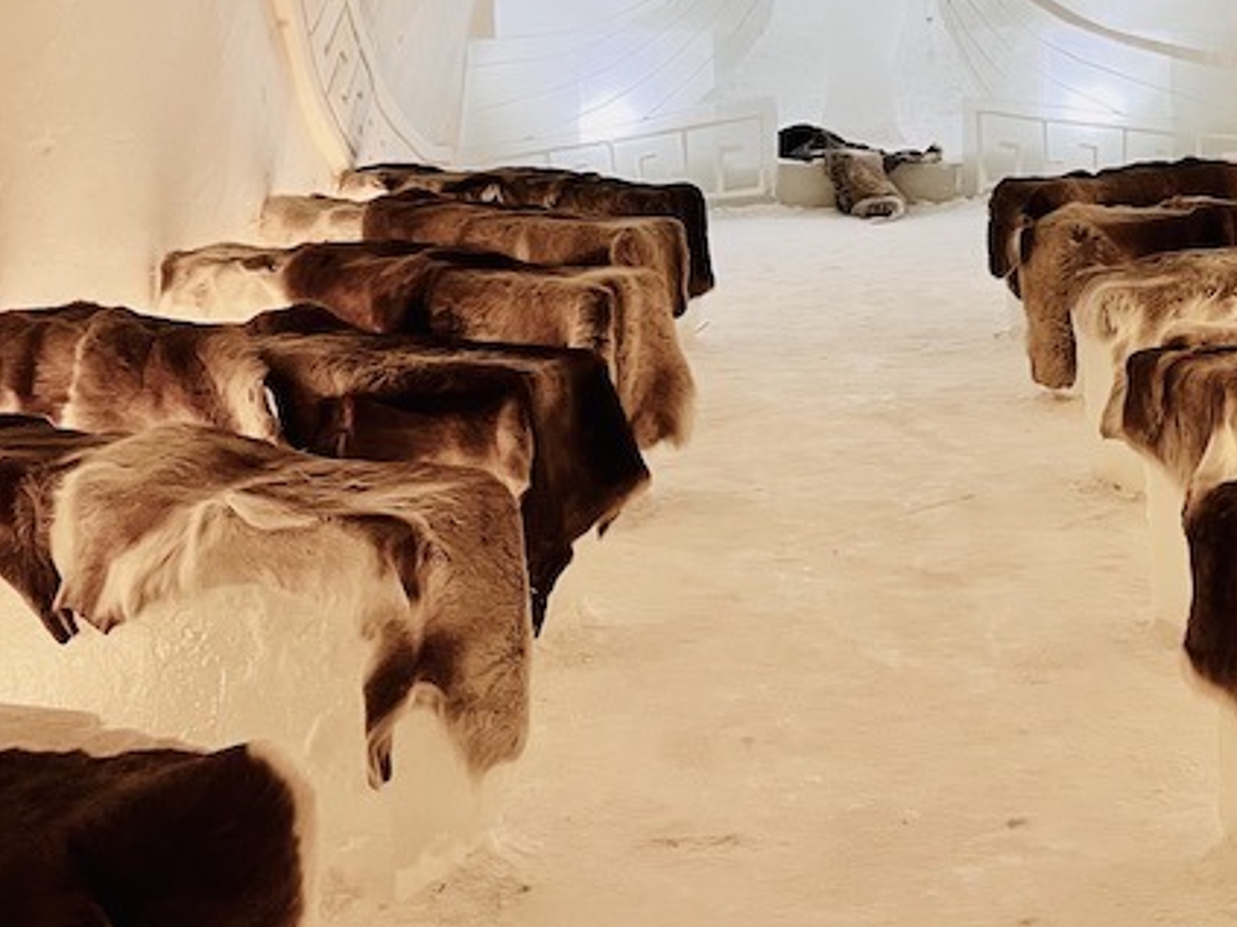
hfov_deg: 30.4
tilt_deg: -4.9
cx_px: 874
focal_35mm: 63
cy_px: 105
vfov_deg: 22.7
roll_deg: +0.7
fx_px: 2251
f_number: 1.5
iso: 160
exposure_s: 1/50
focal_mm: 5.7
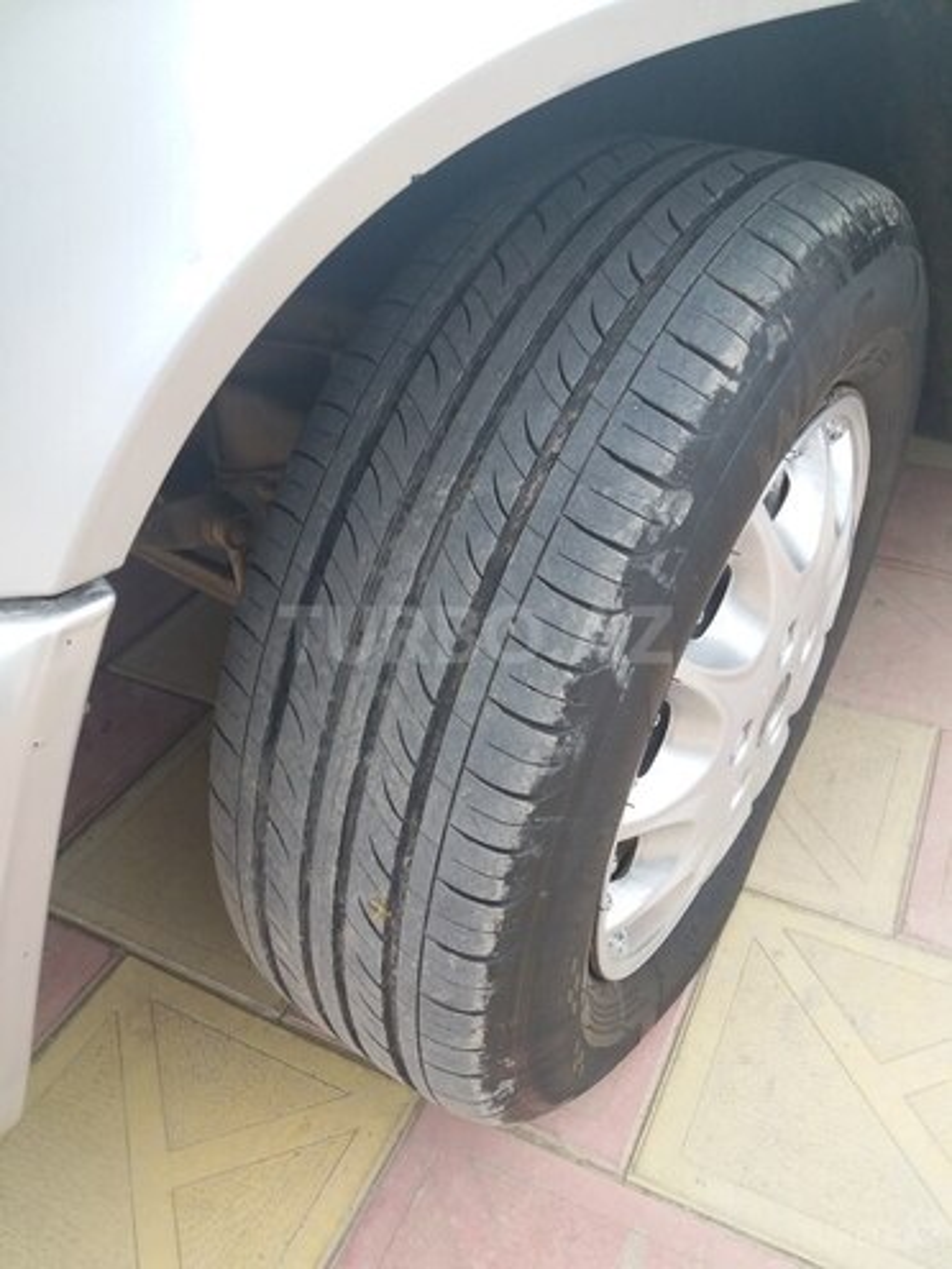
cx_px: 476
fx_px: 990
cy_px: 634
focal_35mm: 27
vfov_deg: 65.3
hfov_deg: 51.4
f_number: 1.9
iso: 64
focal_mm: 3.7
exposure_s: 1/100
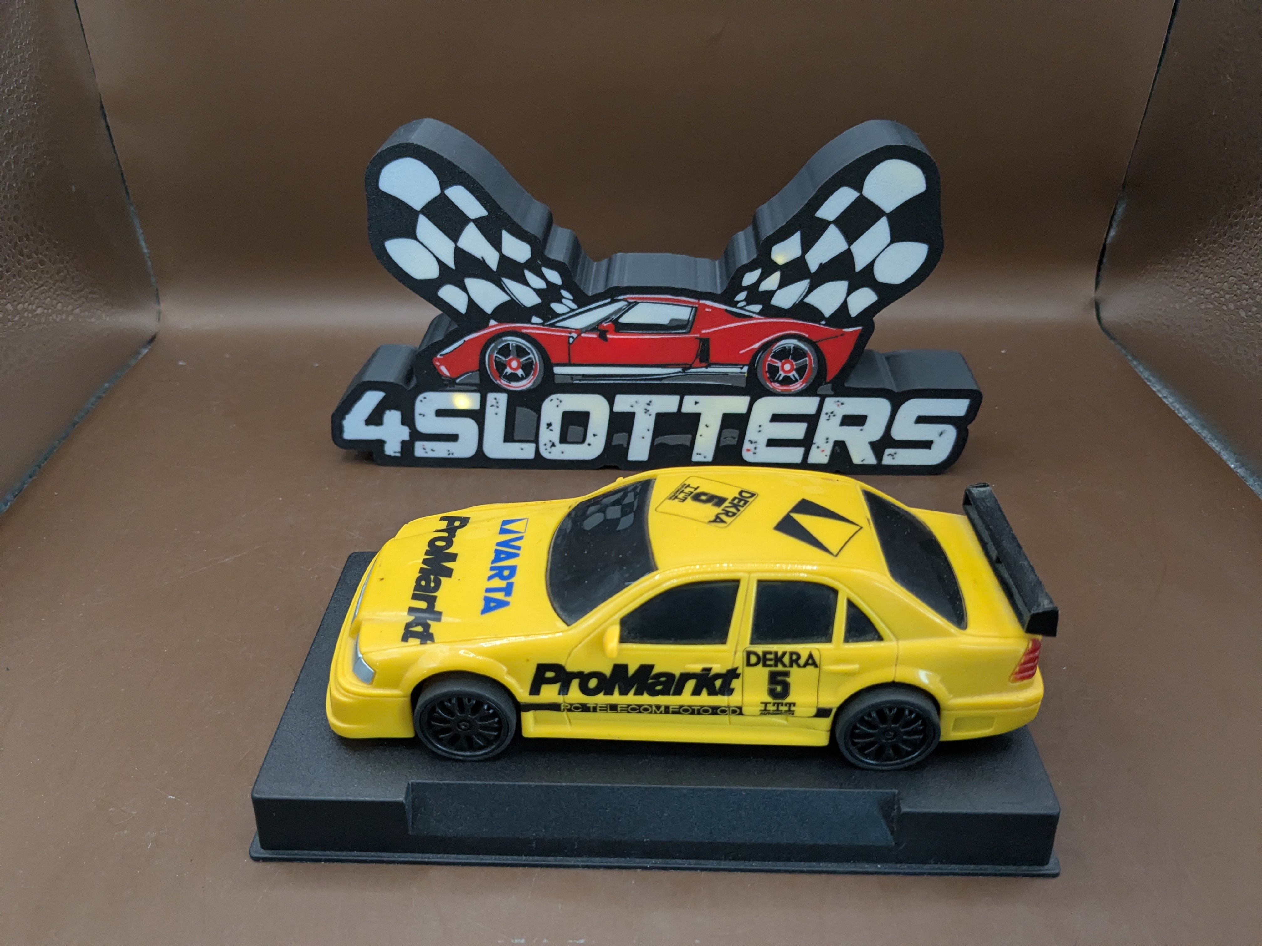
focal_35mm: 27
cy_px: 473
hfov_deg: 65.3
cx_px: 631
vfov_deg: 51.4
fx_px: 984
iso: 517
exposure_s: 1/99.9
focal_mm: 4.38
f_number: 1.73
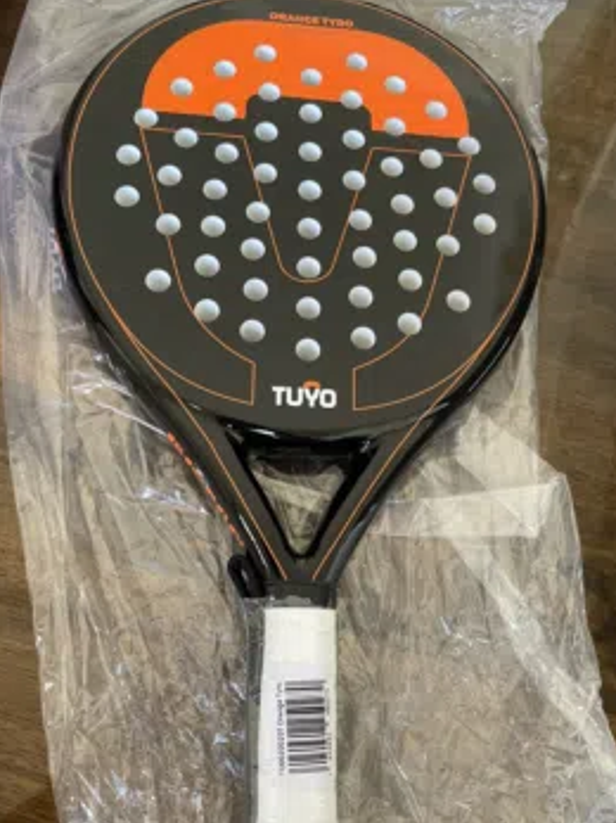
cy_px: 465
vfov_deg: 59.8
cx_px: 277
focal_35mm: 30
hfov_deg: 46.7
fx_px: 712
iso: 400
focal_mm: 4.2
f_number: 1.6
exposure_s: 1/60
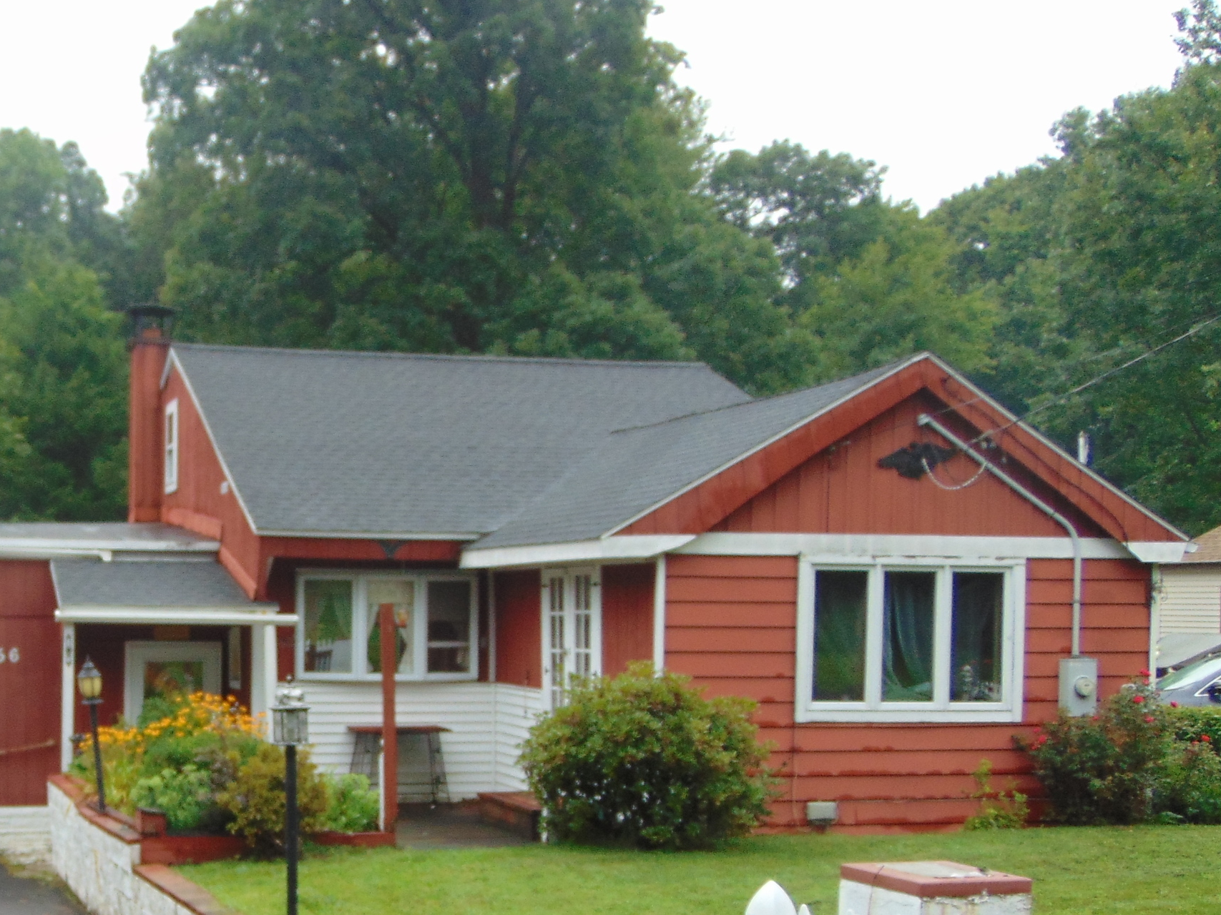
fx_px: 1905
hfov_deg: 34.0
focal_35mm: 54
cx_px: 170
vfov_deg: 26.7
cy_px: 673
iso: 80
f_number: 3.1
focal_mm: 5.4
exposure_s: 1/160
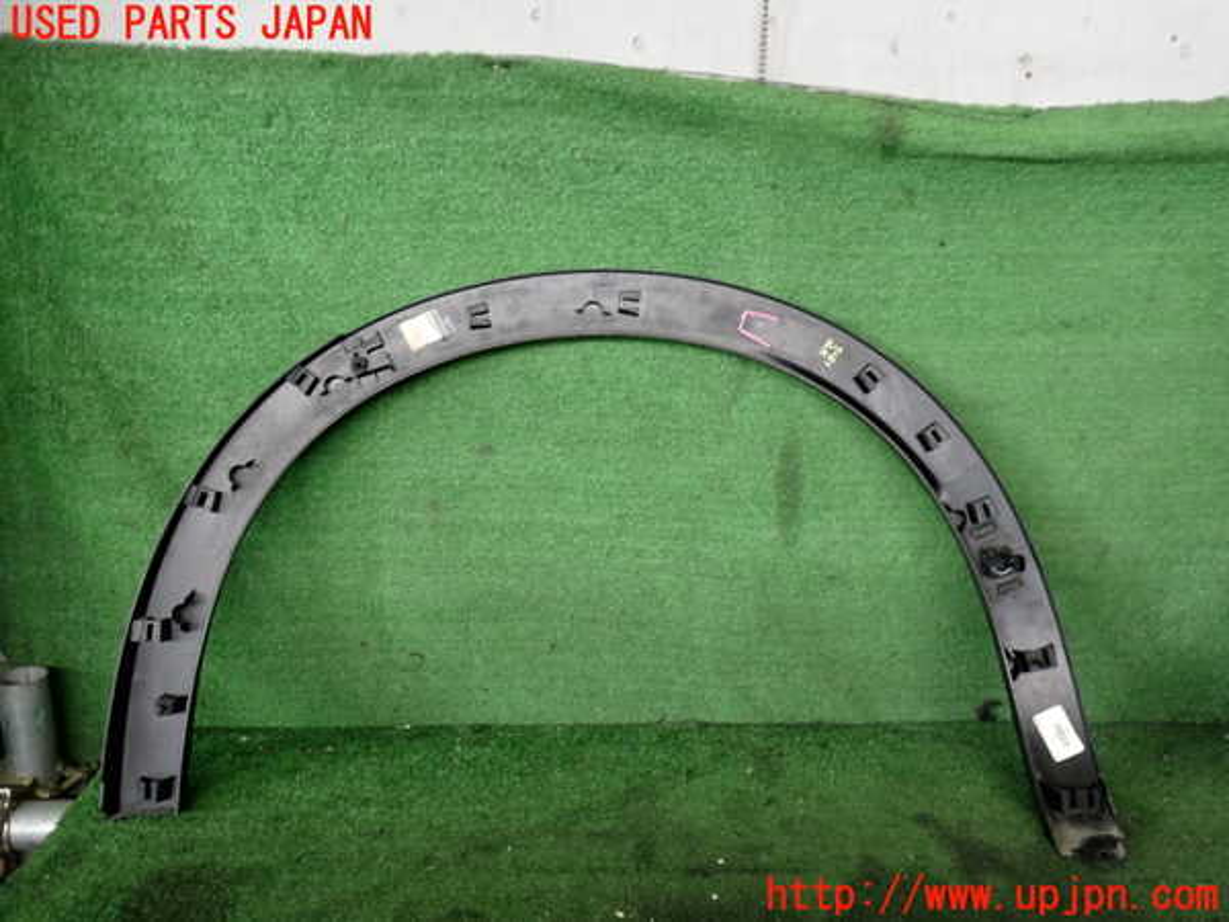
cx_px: 614
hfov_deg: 60.0
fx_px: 1065
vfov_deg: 46.8
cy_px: 461
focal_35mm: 30
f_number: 2.3
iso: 200
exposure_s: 1/60
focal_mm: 5.4
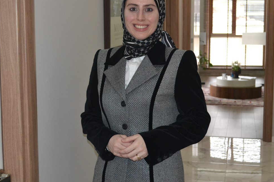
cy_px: 82
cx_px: 100
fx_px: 479
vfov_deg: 21.5
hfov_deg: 31.7
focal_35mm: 63
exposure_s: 1/60
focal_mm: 30
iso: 1800
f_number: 4.5
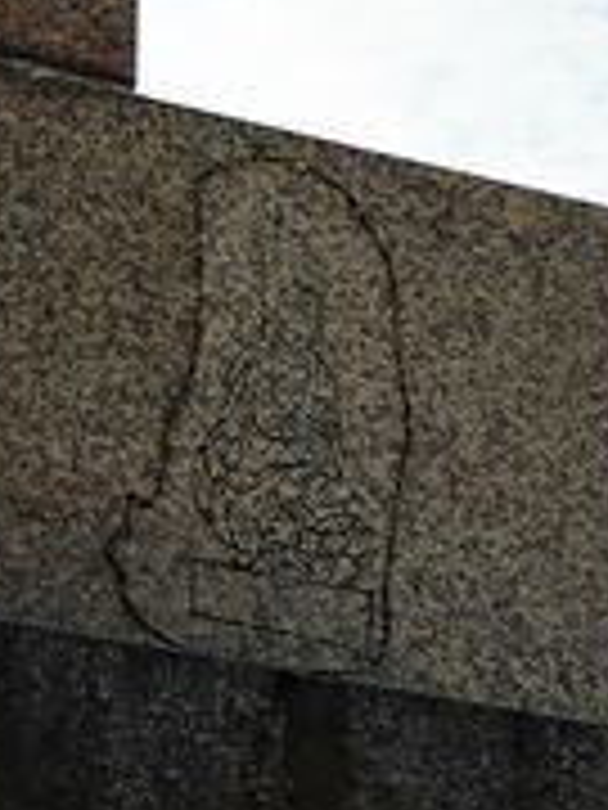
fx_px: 4660
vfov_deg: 9.9
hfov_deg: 7.4
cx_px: -32
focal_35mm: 199
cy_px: -27
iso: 100
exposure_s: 1/1000
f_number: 5
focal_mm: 31
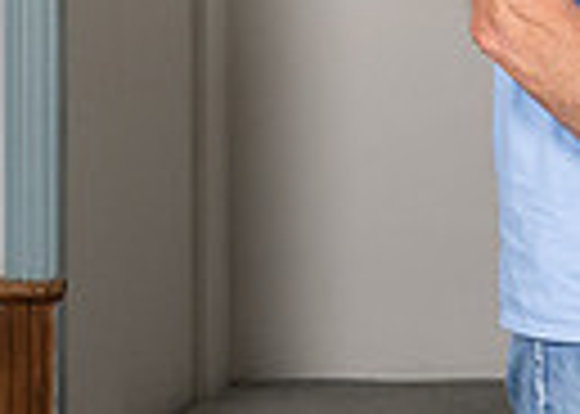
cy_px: -19
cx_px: 1177
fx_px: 3474
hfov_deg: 9.0
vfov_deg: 6.8
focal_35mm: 211
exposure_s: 1/160
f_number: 5.6
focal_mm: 28
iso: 200
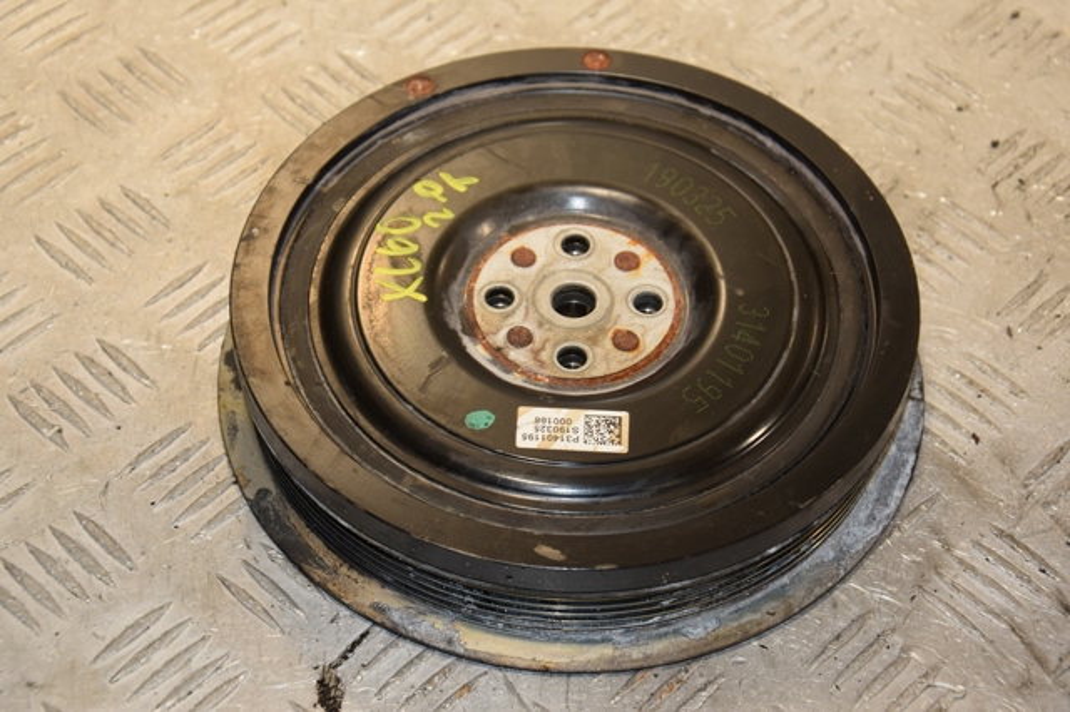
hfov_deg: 23.4
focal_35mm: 87
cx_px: 535
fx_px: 2584
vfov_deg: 15.7
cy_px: 356
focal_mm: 58
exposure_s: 1/200
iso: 800
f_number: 5.6
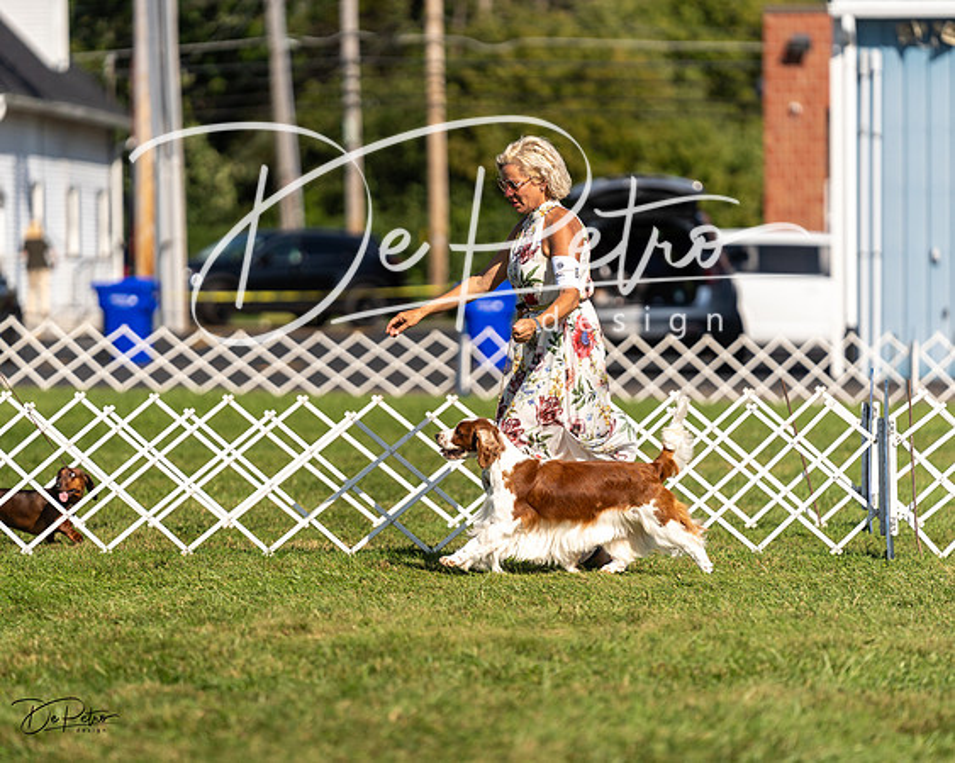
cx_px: 478
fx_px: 6364
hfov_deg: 8.6
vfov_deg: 6.9
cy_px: 382
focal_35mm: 225
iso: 100
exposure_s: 1/2500
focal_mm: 200
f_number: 3.2
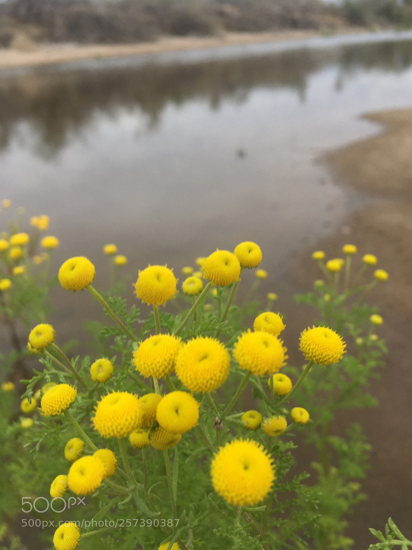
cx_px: 206
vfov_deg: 61.7
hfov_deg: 48.2
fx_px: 460
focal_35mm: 29
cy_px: 275
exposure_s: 1/420
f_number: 2.2
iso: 25
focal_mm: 4.15
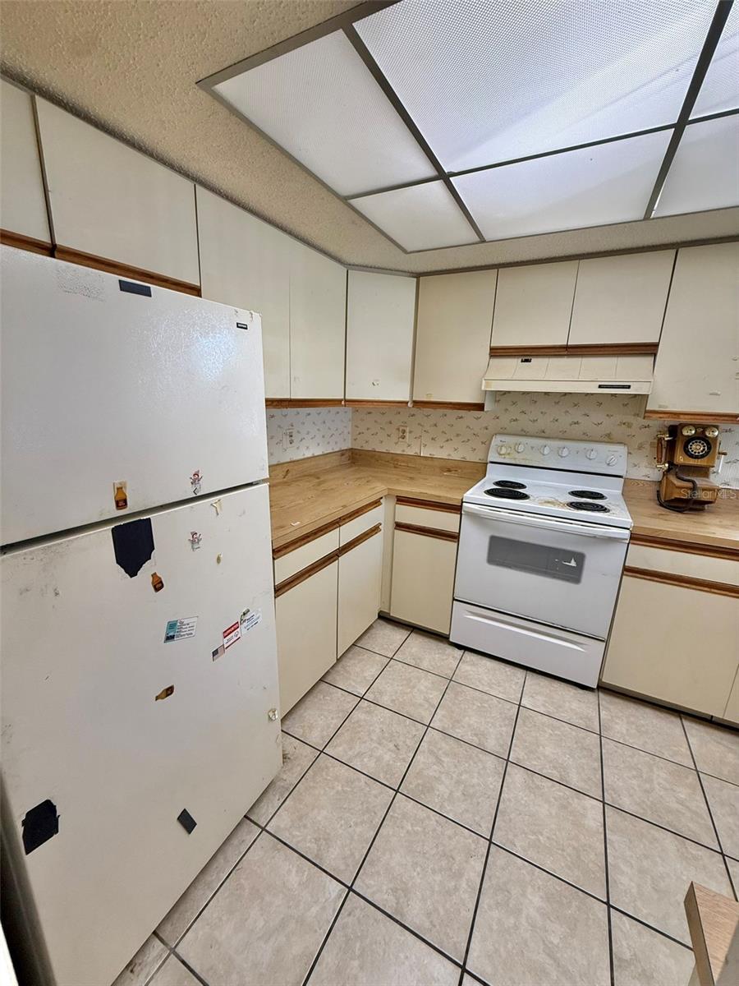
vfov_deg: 102.1
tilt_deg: -13.2
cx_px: 370
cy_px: 493
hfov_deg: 85.7
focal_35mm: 14
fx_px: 399
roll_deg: -1.7
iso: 200
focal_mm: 2.22
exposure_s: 1/120
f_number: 2.2
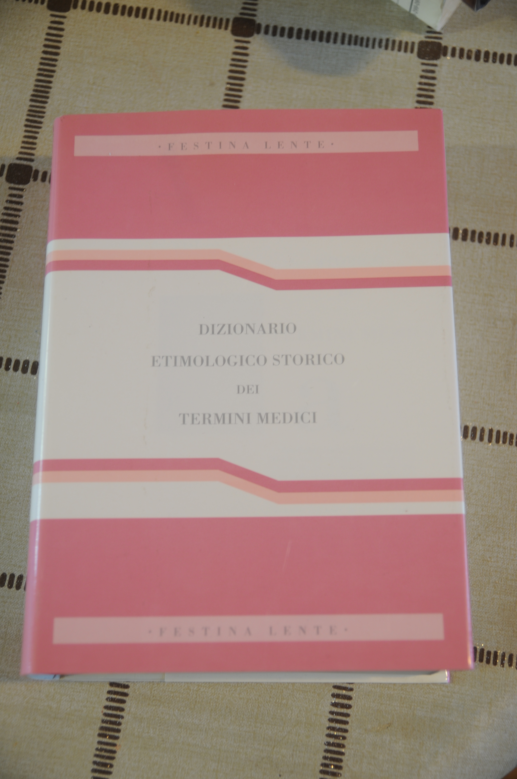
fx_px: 1166
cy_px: 390
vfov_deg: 36.9
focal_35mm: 54
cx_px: 258
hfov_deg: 25.0
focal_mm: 36
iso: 200
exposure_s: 1/40
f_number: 3.2
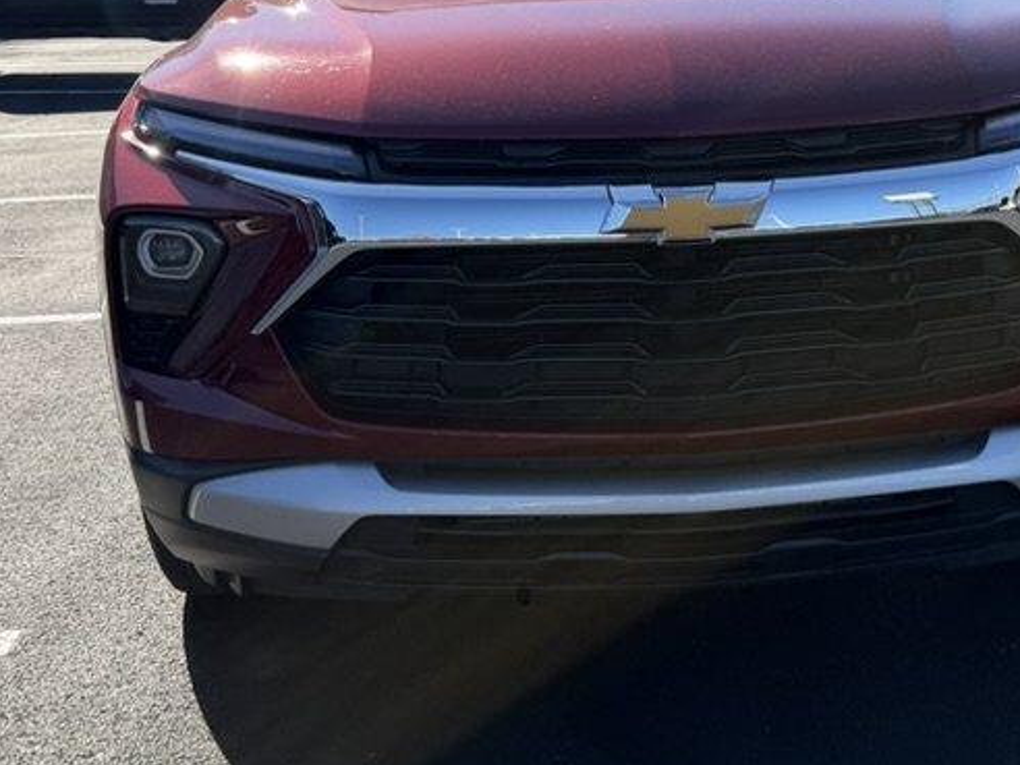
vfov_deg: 29.1
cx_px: 659
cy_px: 319
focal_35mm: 50
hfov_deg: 37.9
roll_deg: +7.8
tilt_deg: -15.1
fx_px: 1473
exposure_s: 1/3279
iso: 100
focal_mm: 6.76
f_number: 1.78
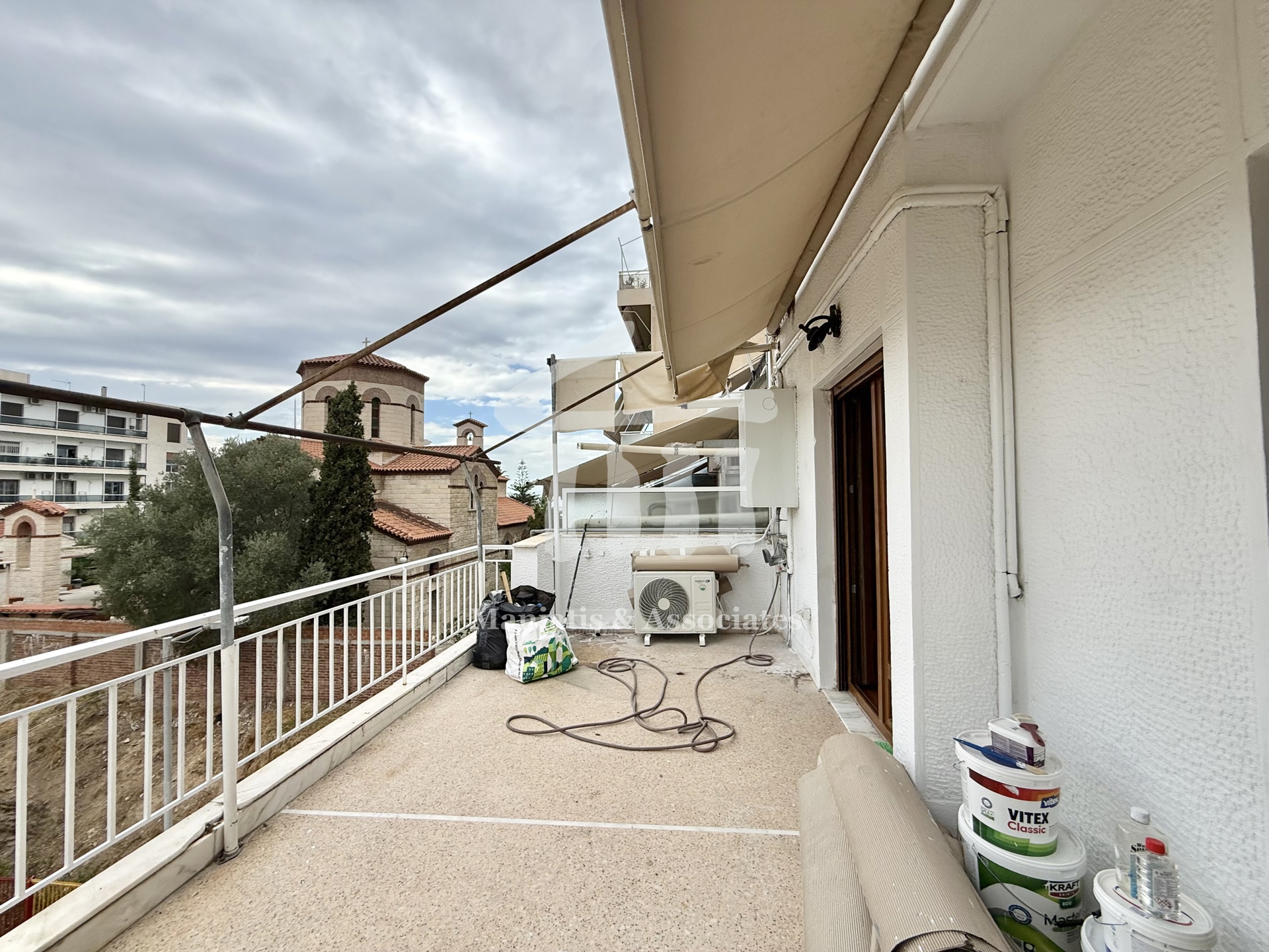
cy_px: 476
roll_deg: +0.6
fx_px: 513
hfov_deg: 102.1
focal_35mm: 14
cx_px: 634
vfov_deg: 85.7
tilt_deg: +1.4
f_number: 2.2
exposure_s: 1/1167
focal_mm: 2.22
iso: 64
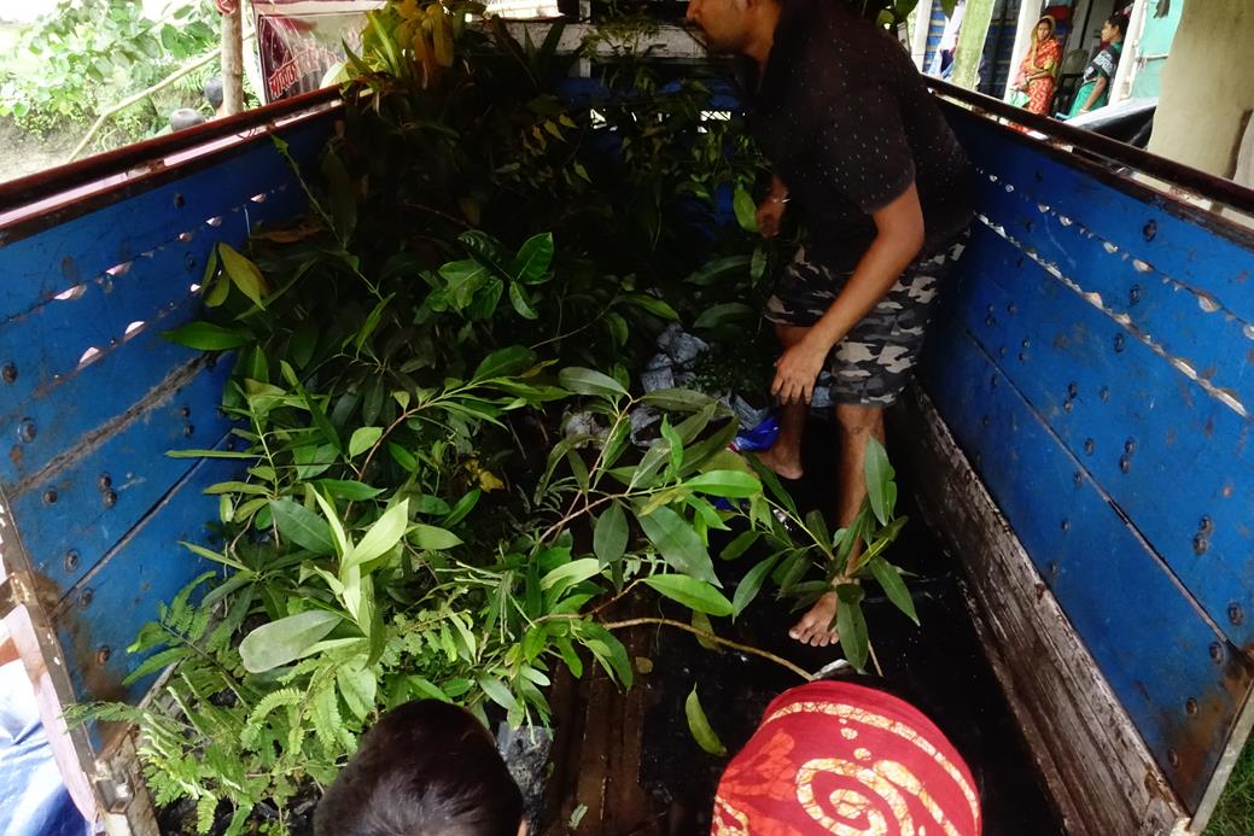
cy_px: 418
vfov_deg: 53.1
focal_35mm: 24
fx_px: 836
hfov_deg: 73.7
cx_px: 627
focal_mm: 8.8
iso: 2500
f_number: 5.6
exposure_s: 1/80
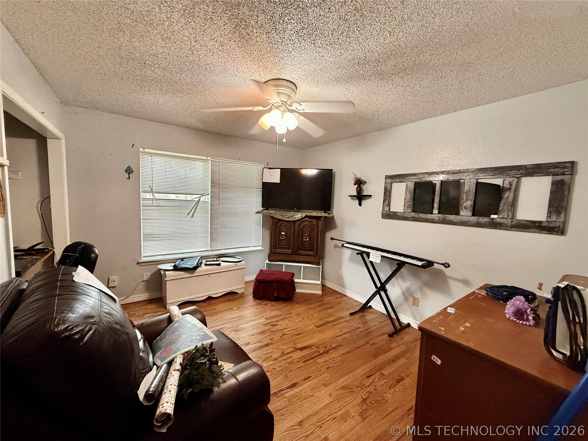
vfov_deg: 85.7
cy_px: 220
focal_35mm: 14
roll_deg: -2.7
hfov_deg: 102.1
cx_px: 294
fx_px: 238
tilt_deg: -4.5
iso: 400
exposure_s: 1/120
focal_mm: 2.22
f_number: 2.2
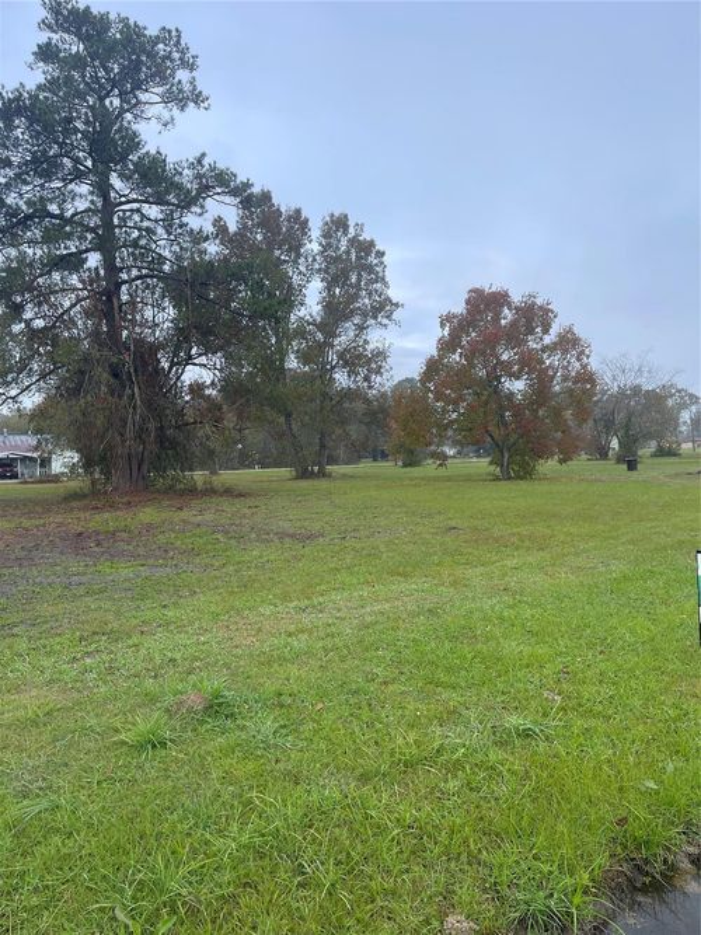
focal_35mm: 25
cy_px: 468
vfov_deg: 69.4
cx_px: 350
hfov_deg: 54.9
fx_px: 675
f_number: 1.6
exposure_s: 1/901
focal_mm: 5.1
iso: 32
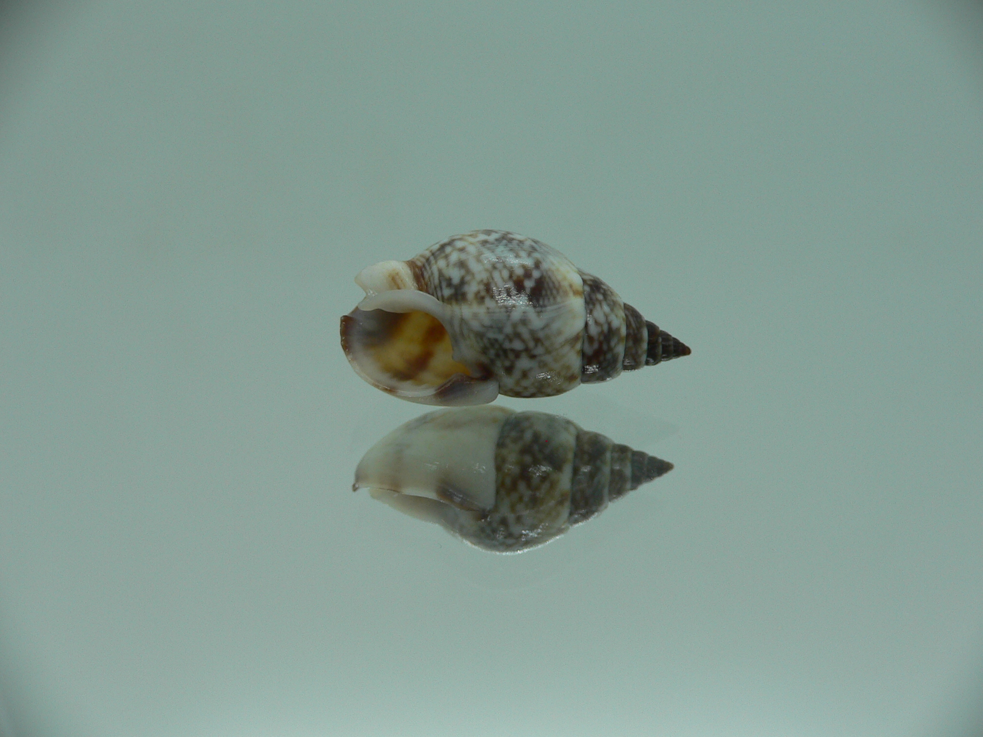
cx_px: 492
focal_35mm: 35
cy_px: 368
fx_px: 994
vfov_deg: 40.7
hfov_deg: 52.6
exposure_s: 1/60
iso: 80
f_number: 2.8
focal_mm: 4.6
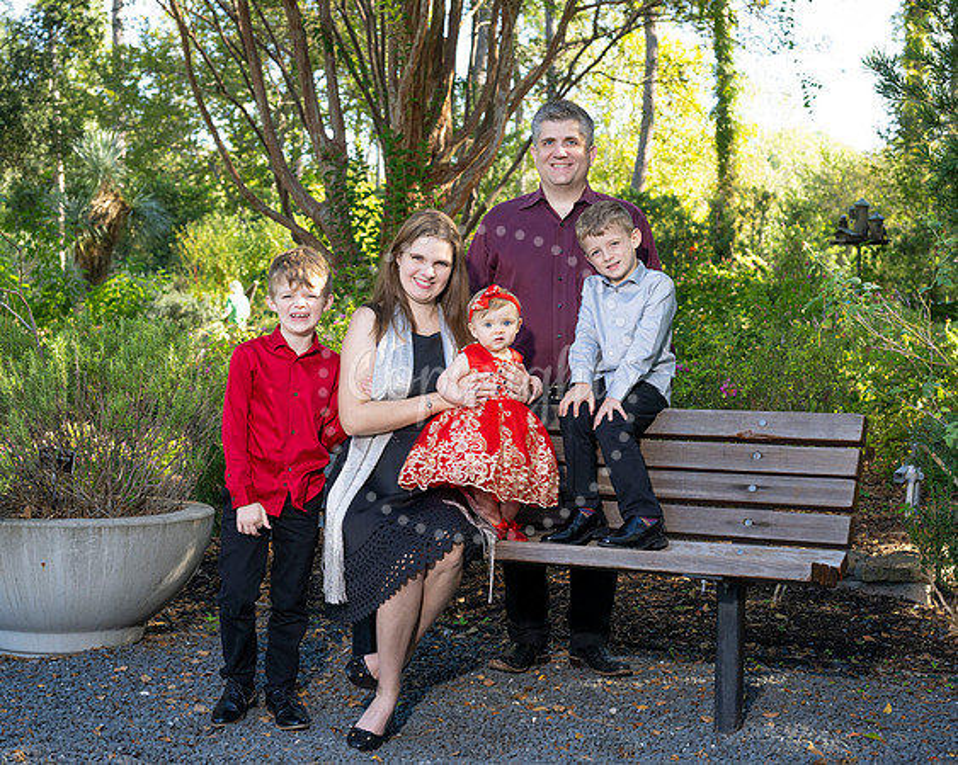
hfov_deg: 32.2
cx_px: 495
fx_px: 1660
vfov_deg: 26.0
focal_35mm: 59
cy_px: 382
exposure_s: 1/200
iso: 320
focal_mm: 52
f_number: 5.6
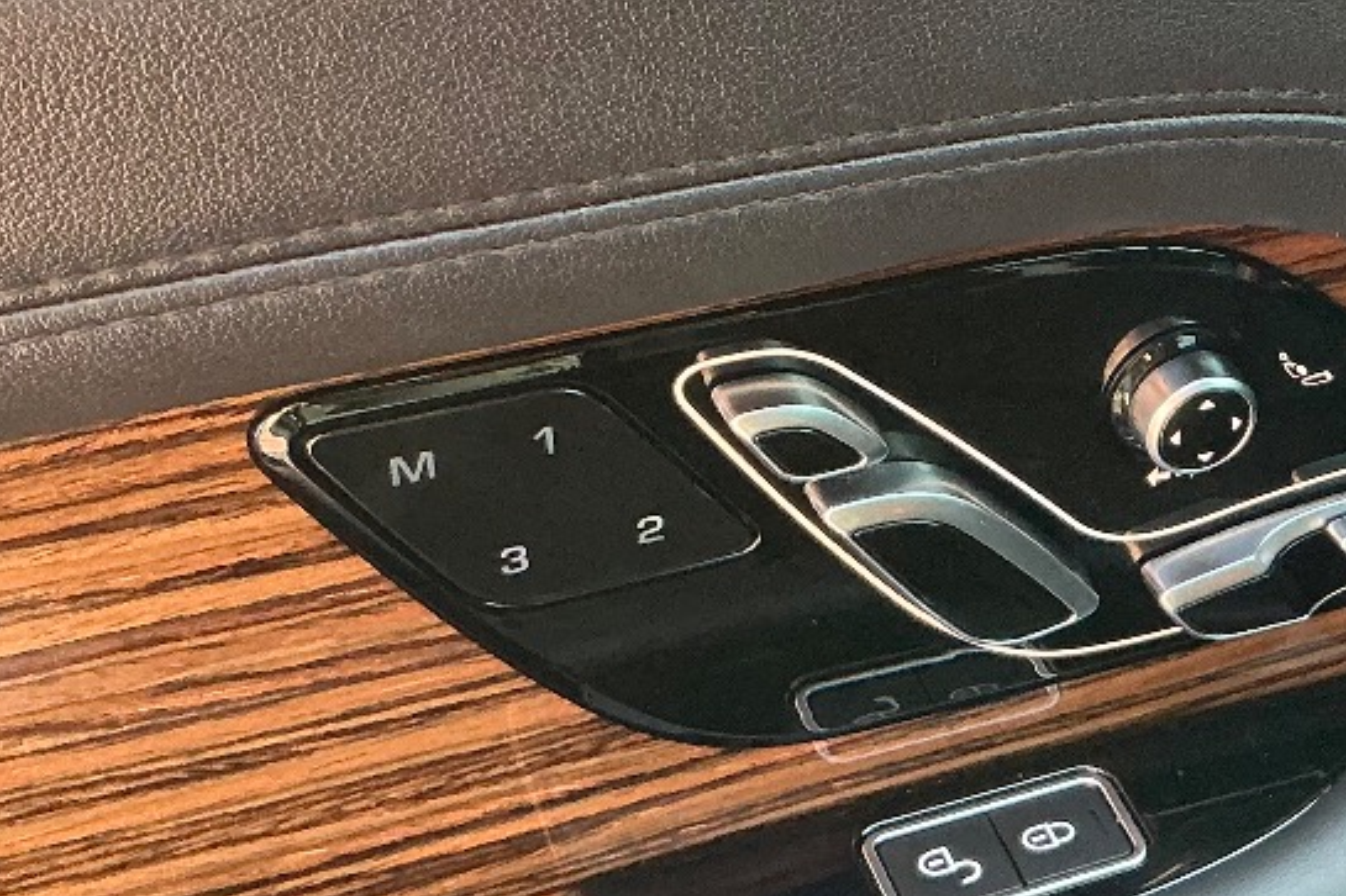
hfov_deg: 24.2
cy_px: 420
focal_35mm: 77
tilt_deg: -40.9
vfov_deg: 17.7
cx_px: 1568
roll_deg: -5.0
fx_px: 2878
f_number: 1.8
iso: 64
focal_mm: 3
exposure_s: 1/95
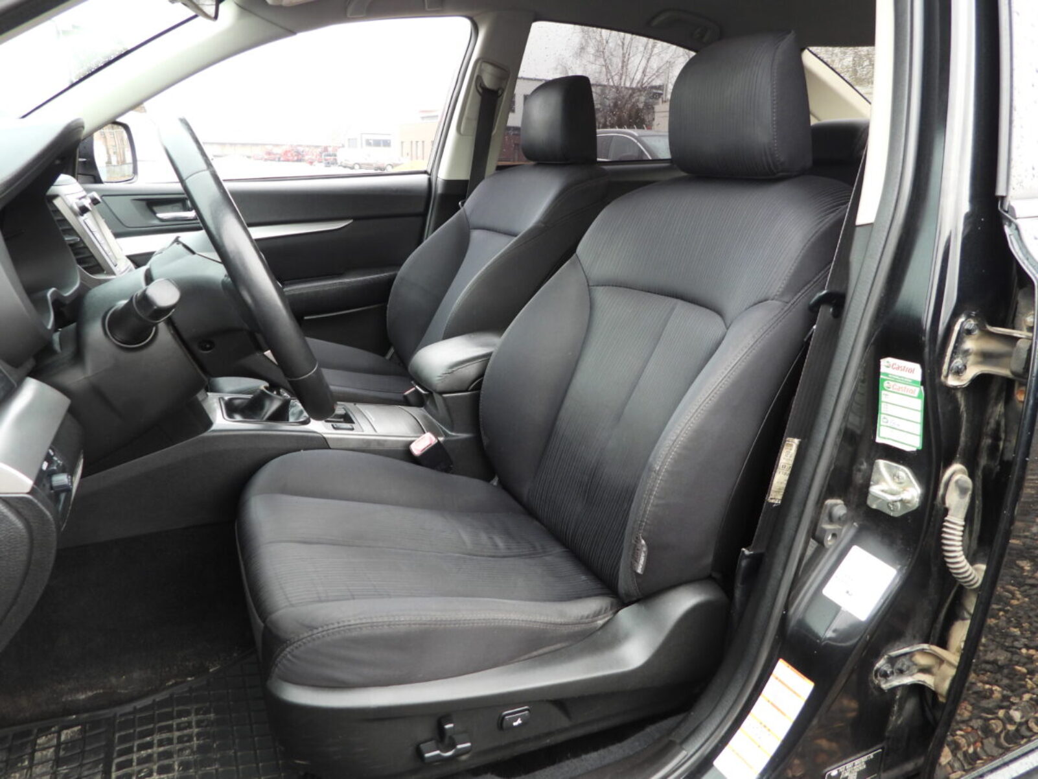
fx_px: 720
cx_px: 519
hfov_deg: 71.6
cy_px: 390
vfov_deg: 56.8
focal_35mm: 24
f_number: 2.8
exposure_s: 1/30
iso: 125
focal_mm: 4.3
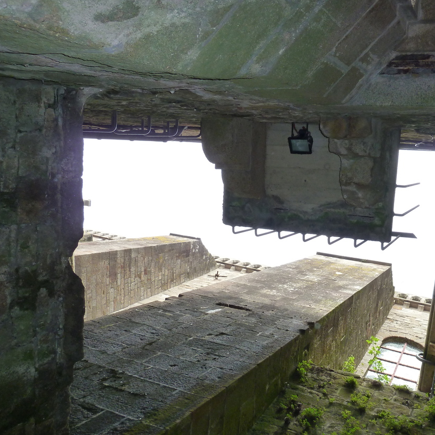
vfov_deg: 51.1
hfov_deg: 49.7
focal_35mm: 32
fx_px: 455
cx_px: 309
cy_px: 235
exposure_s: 1/160
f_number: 4
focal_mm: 4.1
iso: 125
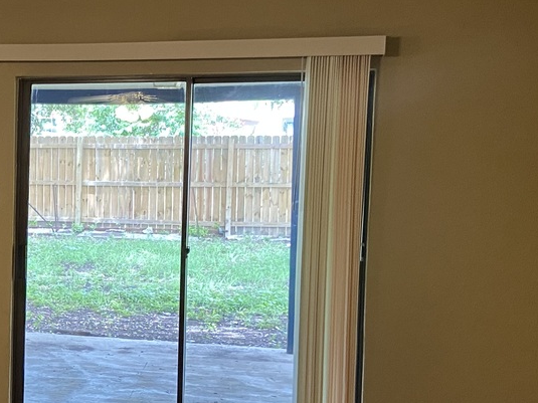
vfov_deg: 20.9
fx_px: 1088
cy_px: 265
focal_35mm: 70
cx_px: -43
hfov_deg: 25.8
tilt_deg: -3.8
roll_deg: -0.7
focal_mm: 4.25
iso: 200
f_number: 1.8
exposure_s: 1/60
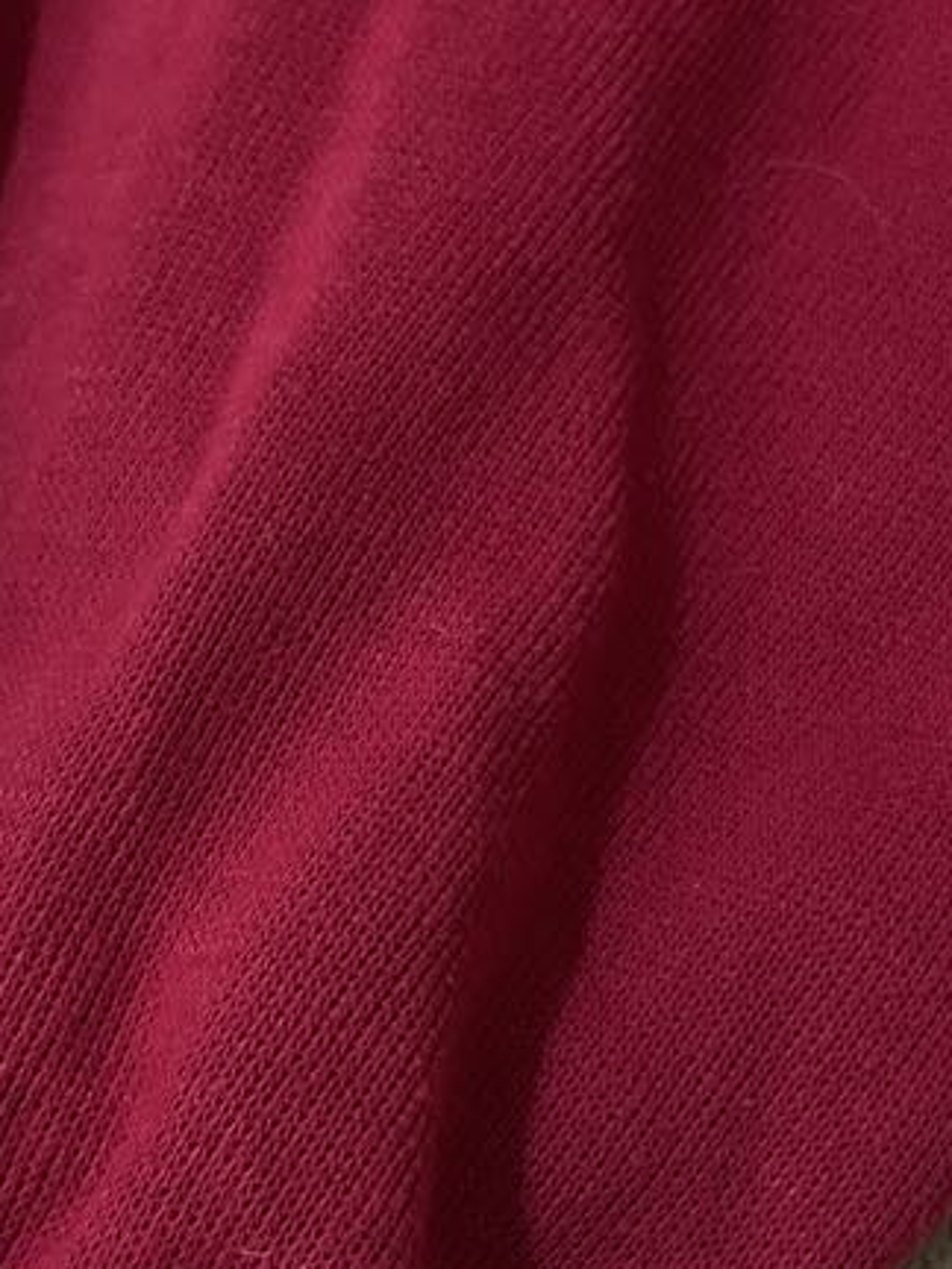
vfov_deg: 29.8
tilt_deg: -72.0
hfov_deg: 22.5
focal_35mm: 65
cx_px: 291
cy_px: 684
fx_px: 2383
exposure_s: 1/33
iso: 500
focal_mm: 4.2
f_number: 1.6
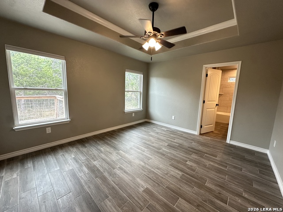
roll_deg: -1.3
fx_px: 114
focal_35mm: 14
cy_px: 106
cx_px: 142
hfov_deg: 102.1
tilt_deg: -7.6
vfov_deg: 85.7
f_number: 2.2
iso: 160
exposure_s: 1/60
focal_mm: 2.22
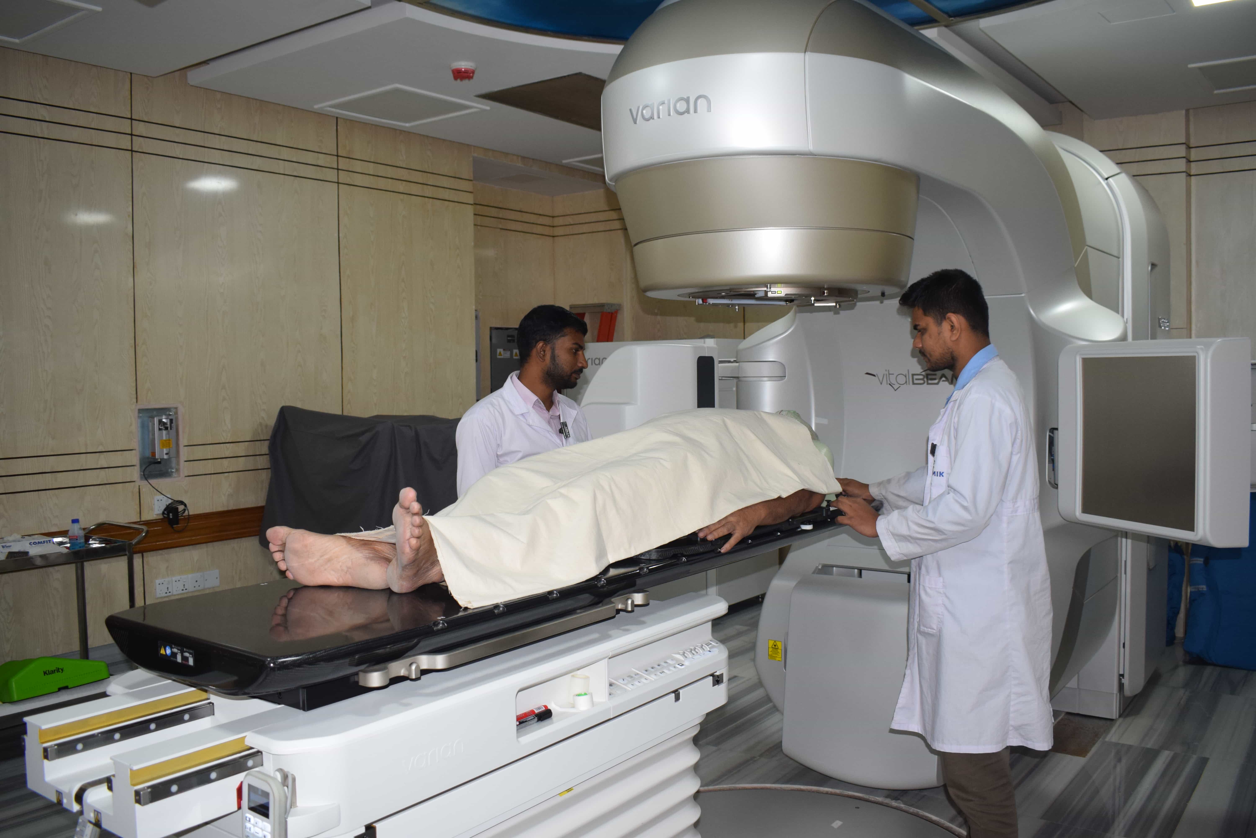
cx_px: 628
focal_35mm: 30
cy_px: 419
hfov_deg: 61.9
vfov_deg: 43.6
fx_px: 1047
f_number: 4.8
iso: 800
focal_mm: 20
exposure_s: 1/90
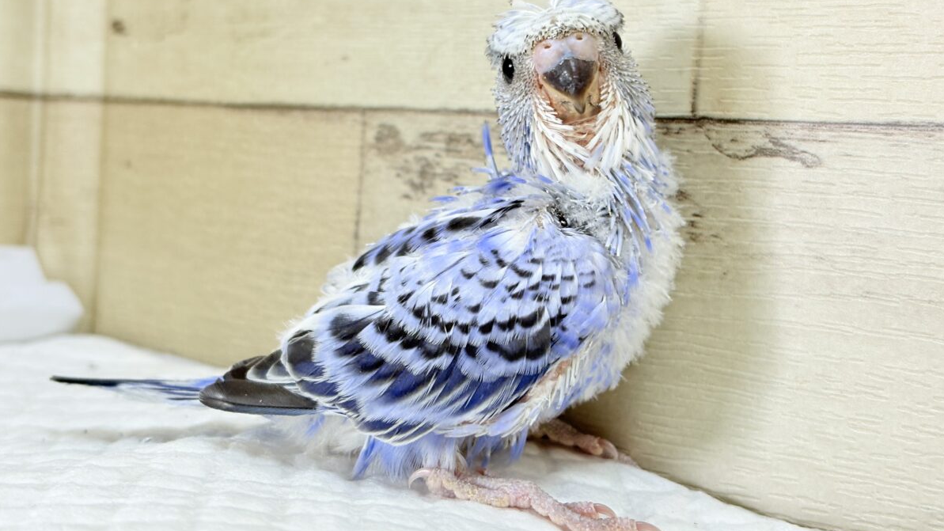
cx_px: 472
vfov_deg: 21.0
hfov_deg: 36.6
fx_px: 1427
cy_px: 207
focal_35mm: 57
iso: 80
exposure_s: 1/50
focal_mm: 5.96
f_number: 1.6
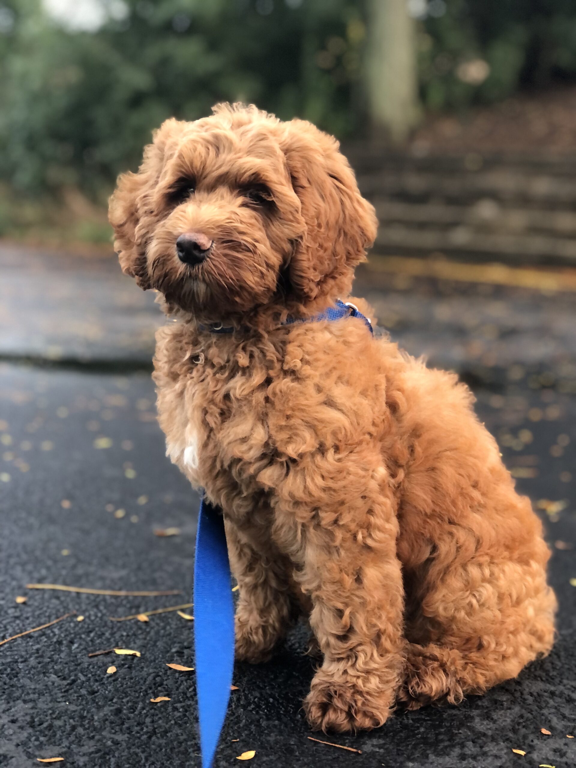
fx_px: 1265
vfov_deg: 33.8
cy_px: 384
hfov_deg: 25.7
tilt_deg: -8.1
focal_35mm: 57
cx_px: 288
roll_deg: -3.7
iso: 160
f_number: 2.8
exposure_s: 1/30
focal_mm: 6.6
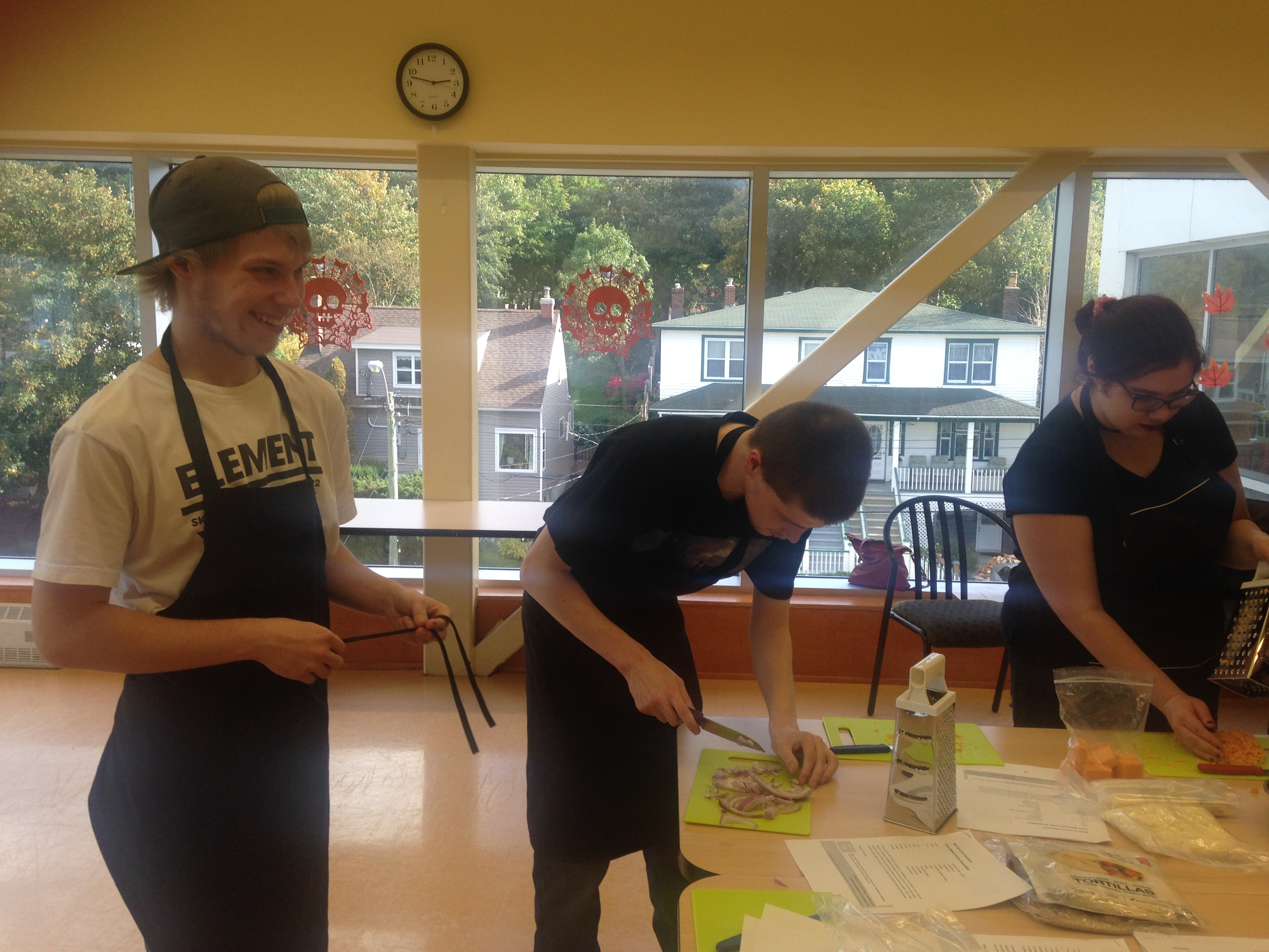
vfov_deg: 42.9
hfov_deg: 55.4
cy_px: 476
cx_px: 634
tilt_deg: -9.1
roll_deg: -0.6
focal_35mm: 33
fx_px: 1210
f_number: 2.4
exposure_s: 1/120
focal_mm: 4.12
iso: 64
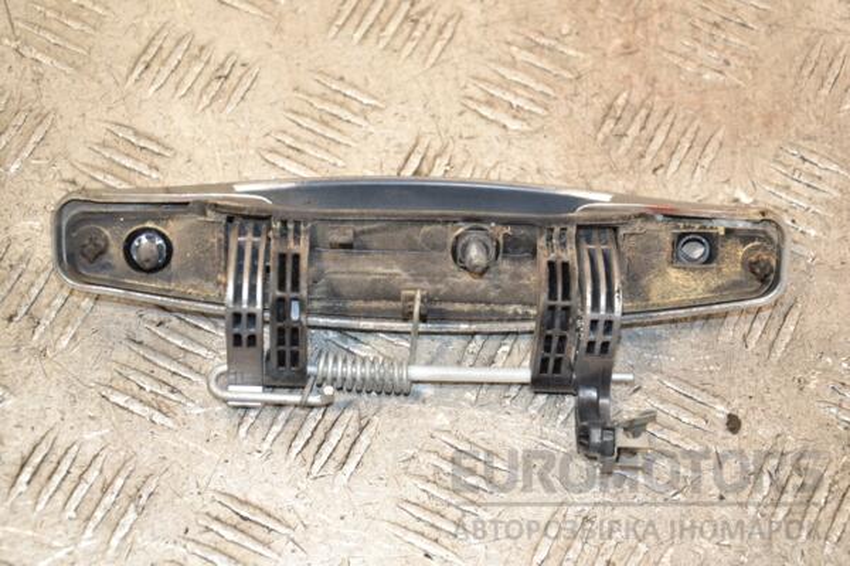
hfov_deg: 23.4
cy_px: 283
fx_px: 2054
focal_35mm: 87
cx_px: 425
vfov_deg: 15.7
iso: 800
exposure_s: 1/125
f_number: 5
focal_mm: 58
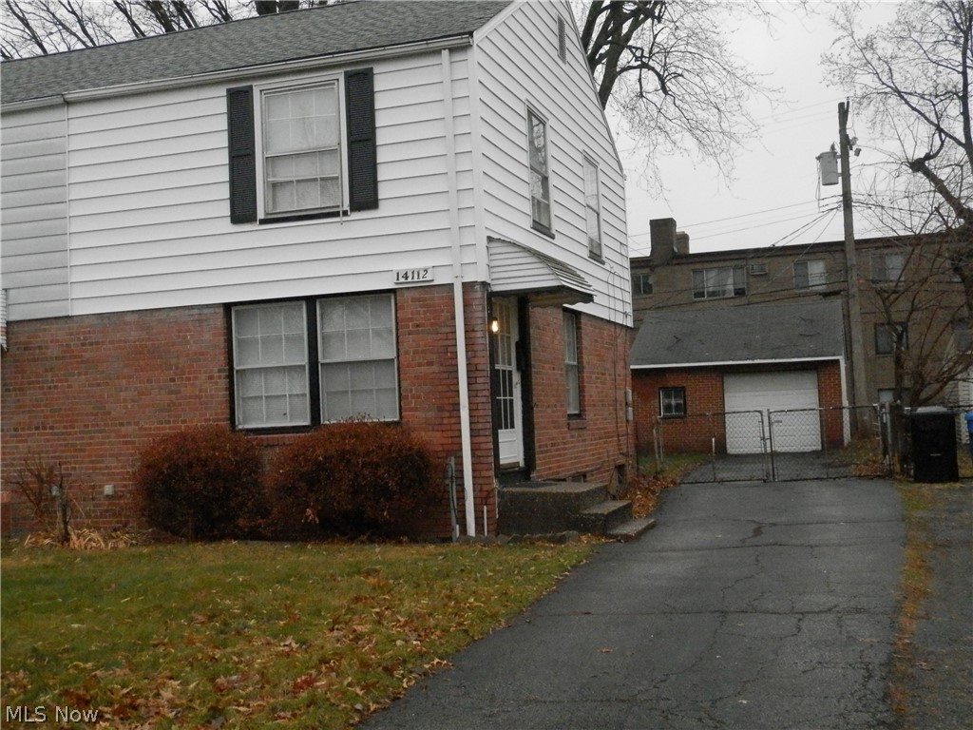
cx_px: 486
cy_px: 365
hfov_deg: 46.8
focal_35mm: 40
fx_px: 1124
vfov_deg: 36.0
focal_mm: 7.2
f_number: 3.5
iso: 800
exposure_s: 1/640
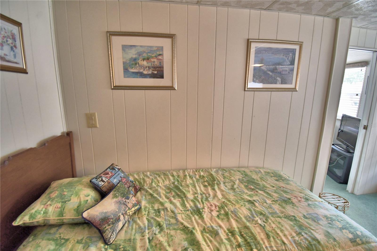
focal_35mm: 15
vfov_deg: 77.3
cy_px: 126
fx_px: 157
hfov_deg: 100.4
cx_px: 188
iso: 450
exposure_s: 1/30
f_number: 4.5
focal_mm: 10
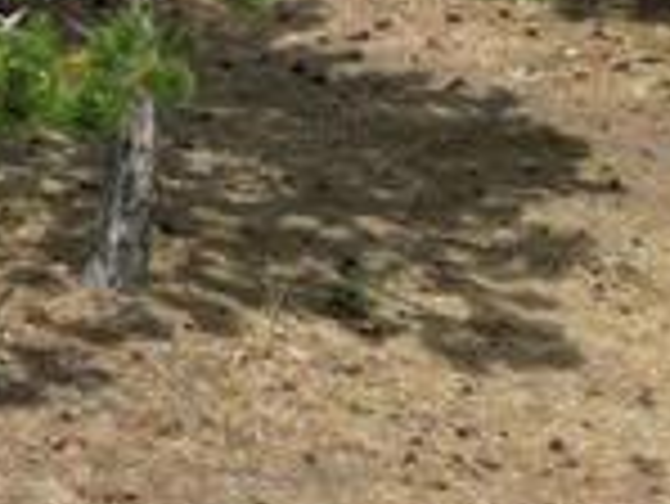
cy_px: -648
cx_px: -1070
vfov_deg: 8.4
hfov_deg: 10.1
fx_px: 3196
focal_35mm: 165
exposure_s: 1/3000
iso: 120
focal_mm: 6.72
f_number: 1.7
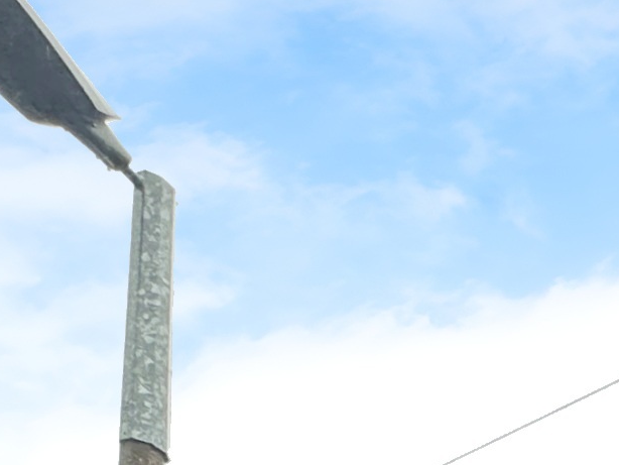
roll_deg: -0.1
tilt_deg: +10.8
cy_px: 950
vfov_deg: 16.5
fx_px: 1181
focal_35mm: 66
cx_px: 1157
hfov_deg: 19.9
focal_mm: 2.22
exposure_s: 1/192
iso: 40
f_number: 2.2
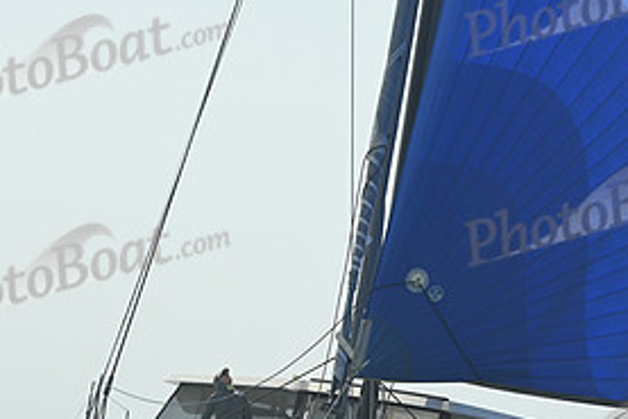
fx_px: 3107
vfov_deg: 7.7
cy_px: 357
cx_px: 349
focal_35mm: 178
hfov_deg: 11.5
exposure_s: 1/1250
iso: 320
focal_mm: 85
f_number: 9
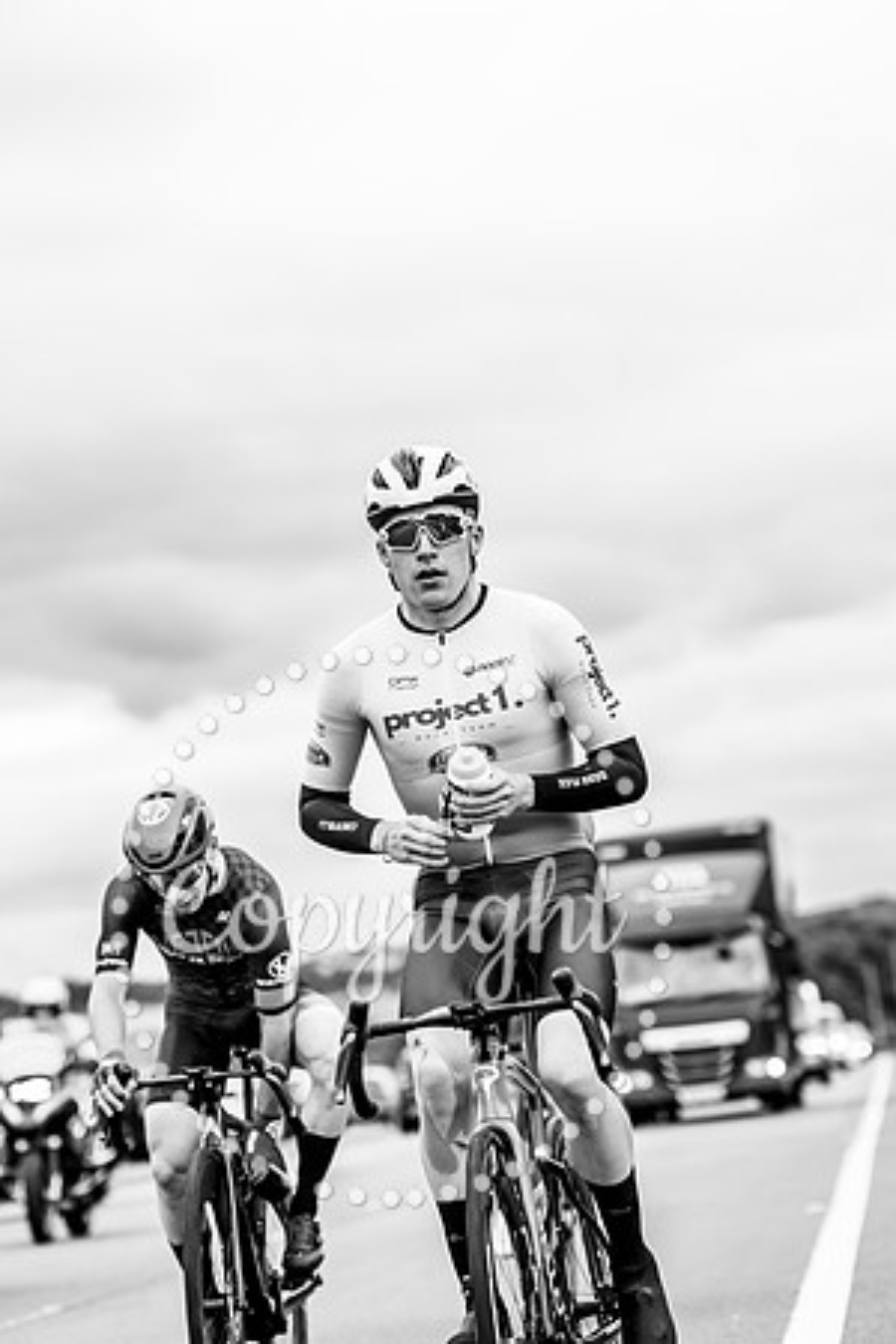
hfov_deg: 11.0
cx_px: 448
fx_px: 4666
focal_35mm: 125
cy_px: 672
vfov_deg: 16.4
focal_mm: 125
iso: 400
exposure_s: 1/1000
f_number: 4
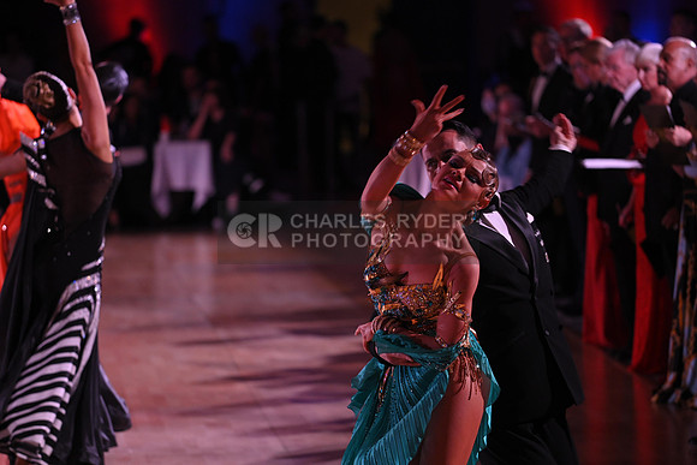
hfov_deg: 10.3
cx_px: 348
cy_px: 232
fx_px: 3873
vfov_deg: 6.9
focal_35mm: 200
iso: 1600
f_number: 4.5
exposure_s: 1/250
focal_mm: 200
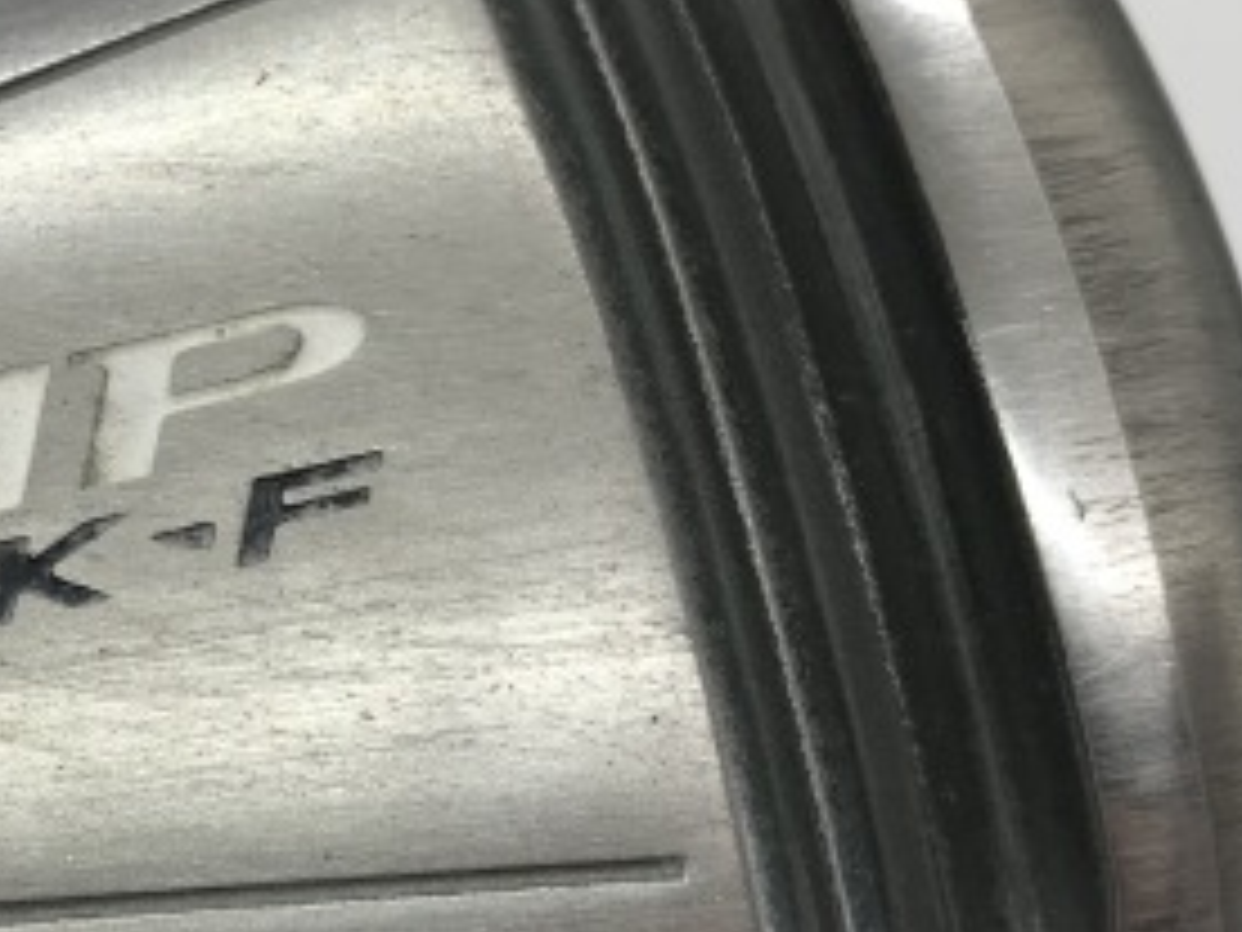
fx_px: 2332
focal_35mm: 65
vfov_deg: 22.5
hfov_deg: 29.2
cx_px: 266
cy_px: 617
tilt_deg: -64.7
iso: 32
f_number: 1.8
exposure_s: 1/120
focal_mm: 3.99
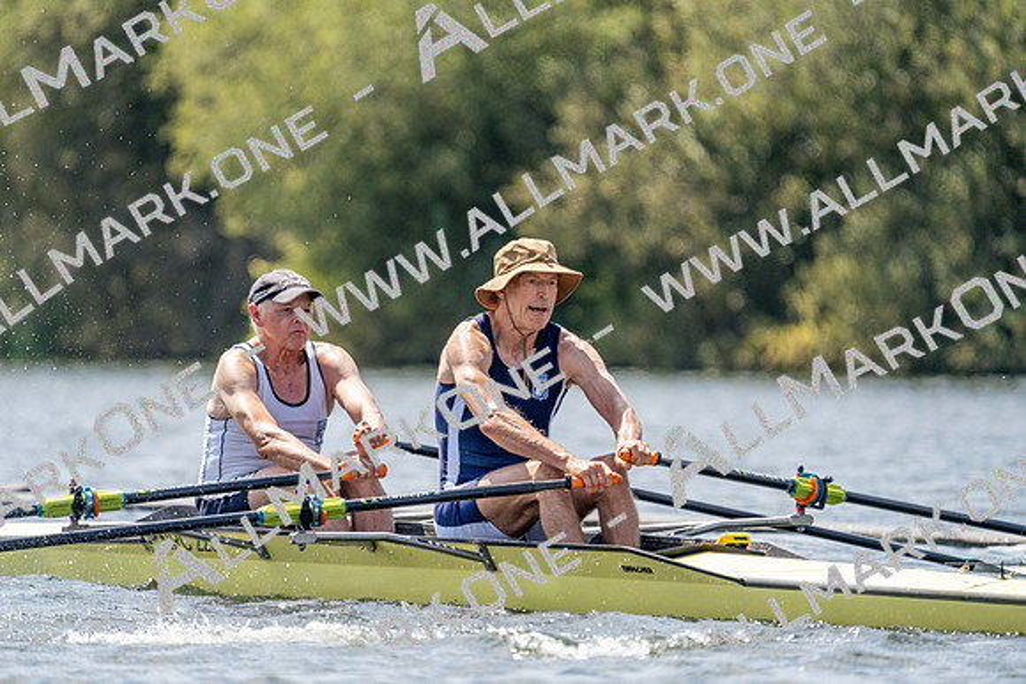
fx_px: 14053
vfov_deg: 2.8
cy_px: 342
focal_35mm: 493
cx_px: 513
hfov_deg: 4.2
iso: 500
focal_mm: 493
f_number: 6.3
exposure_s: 1/2000
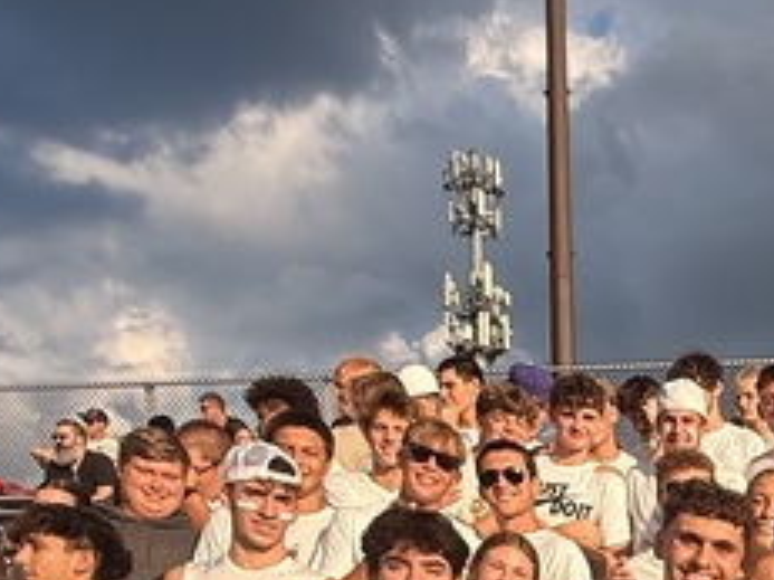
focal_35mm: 62
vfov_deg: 20.3
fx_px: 1386
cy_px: 868
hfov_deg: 27.6
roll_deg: +0.9
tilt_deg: -0.6
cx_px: 915
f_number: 2.2
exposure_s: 1/2092
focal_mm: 2.22
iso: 50
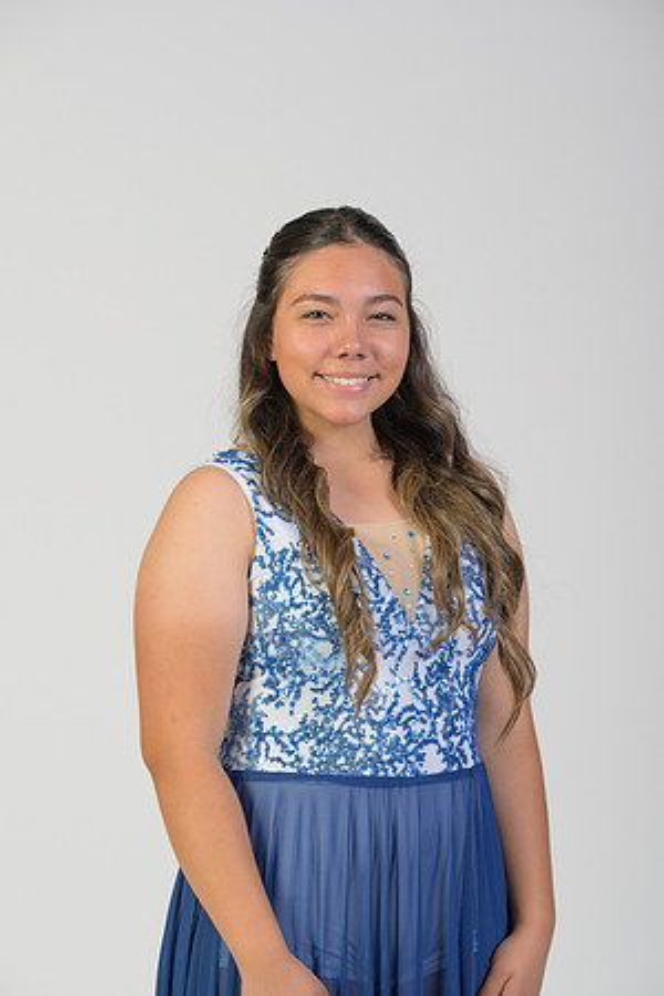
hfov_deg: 8.6
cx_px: 332
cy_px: 498
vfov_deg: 12.8
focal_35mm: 160
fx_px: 4426
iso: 400
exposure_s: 1/160
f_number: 7.1
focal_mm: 160
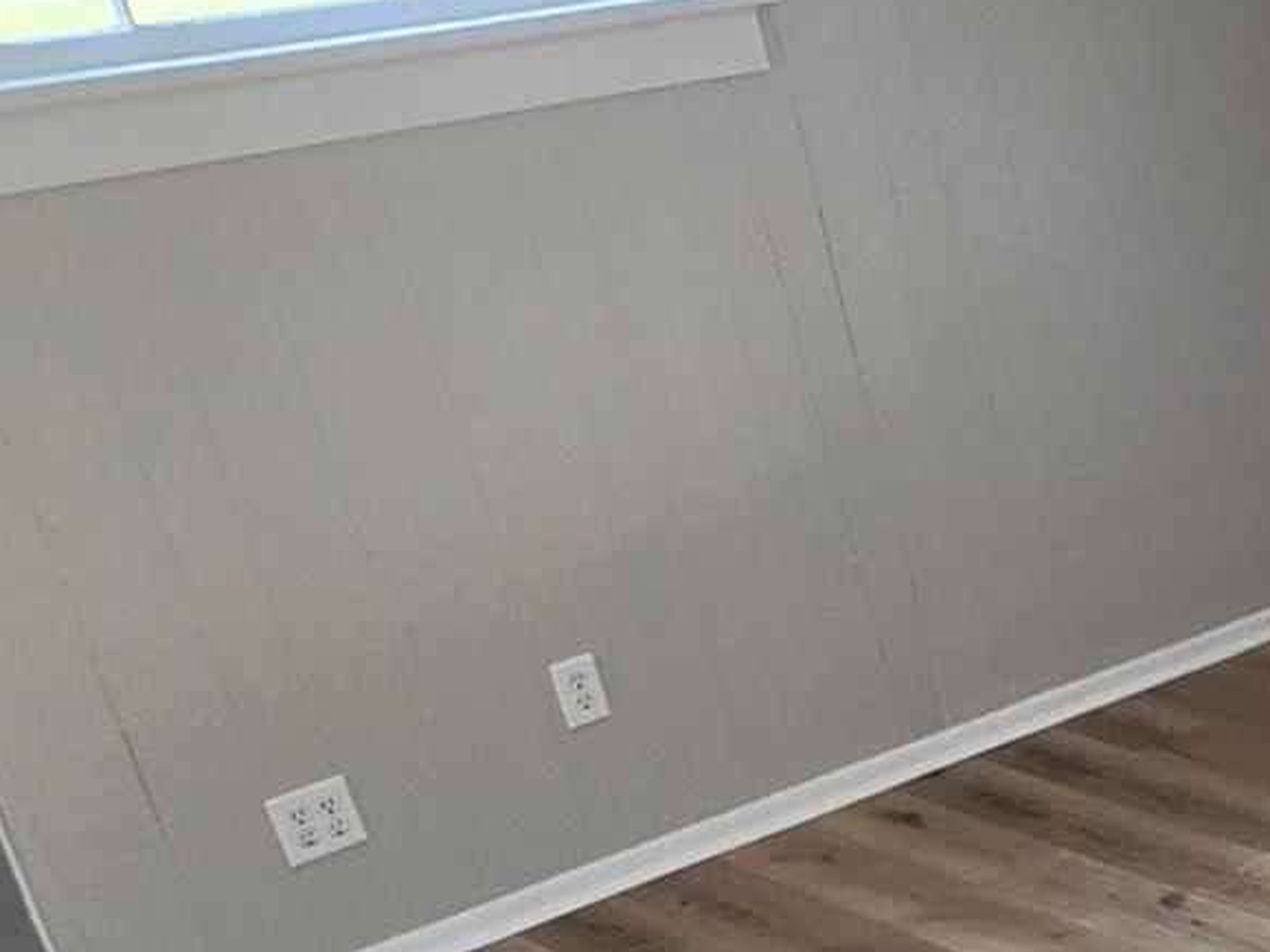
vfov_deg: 20.7
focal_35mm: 69
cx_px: 2279
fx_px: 2531
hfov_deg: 20.3
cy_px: 937
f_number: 1.9
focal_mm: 2.2
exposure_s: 1/120
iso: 125
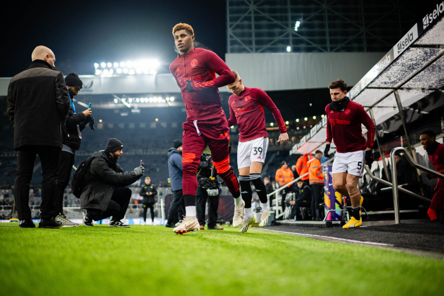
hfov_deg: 54.4
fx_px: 432
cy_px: 148
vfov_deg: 37.9
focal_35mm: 35
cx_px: 222
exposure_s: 1/1000
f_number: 1.4
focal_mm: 35
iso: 720
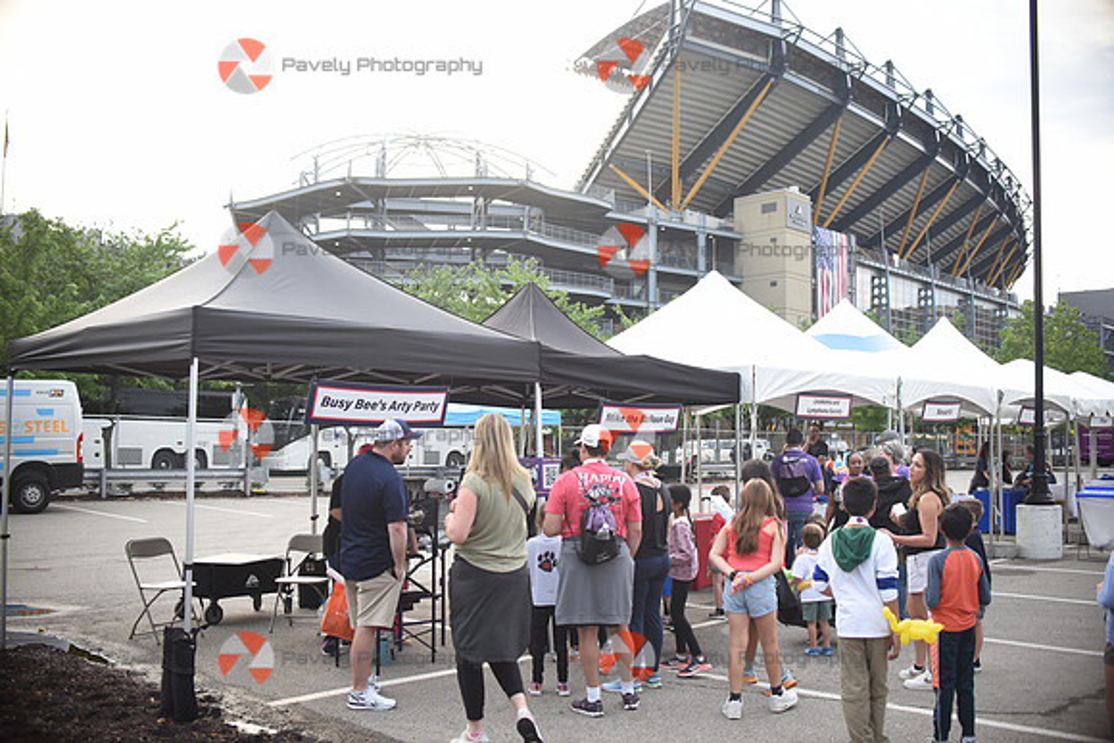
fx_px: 1083
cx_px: 557
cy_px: 372
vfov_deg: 37.9
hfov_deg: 54.4
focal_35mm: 35
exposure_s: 1/500
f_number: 4.5
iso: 1800
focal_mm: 35
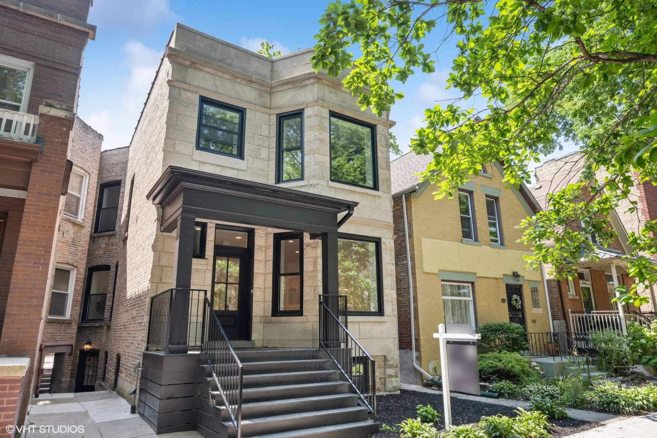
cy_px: 219
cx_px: 328
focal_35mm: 22
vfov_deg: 57.2
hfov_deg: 78.6
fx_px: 401
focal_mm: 22
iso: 200
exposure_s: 1/60
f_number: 9.5
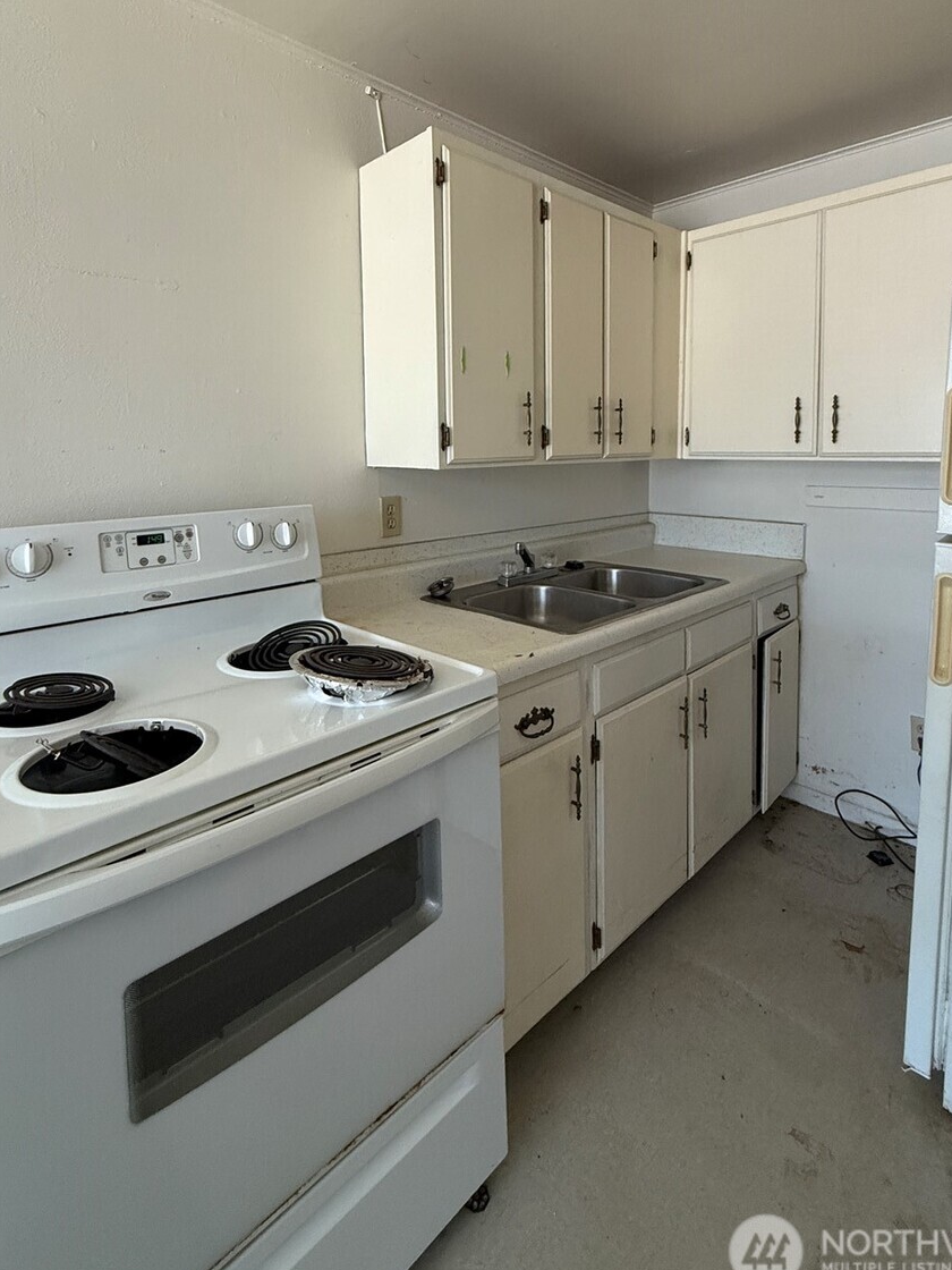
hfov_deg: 71.6
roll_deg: +1.8
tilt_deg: -2.3
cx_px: 464
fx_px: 660
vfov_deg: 86.3
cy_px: 488
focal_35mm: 18
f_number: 2.2
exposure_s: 1/89
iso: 400
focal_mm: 2.22
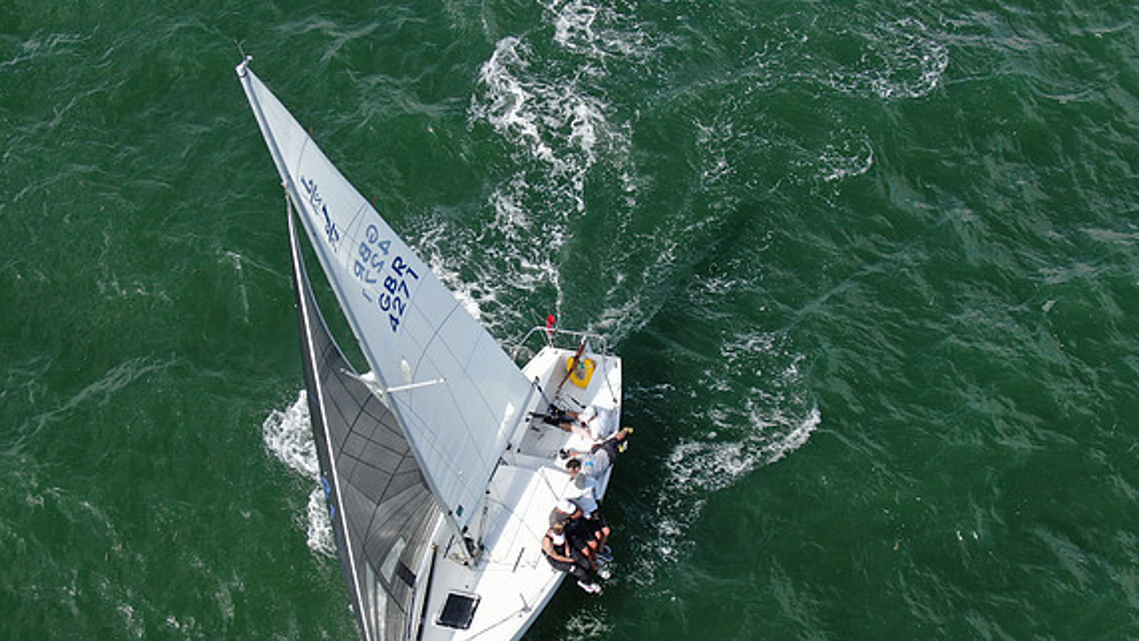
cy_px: 345
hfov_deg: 39.2
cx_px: 571
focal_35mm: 53
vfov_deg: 22.6
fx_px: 1601
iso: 100
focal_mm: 8.6
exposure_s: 1/400
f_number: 3.8
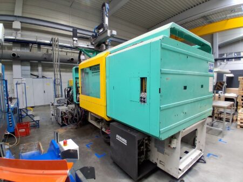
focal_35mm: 17
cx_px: 122
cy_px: 91
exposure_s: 1/100
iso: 200
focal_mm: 1.4
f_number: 2.2
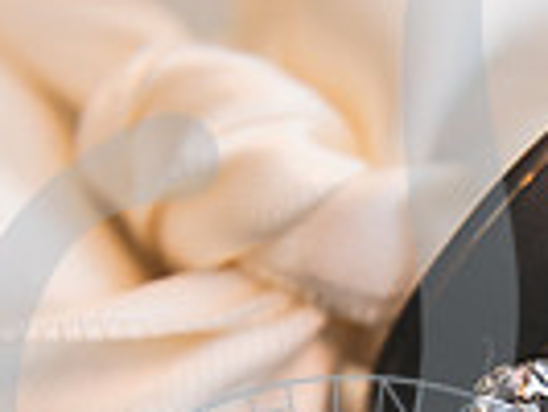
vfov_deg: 8.3
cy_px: 445
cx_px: 540
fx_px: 2836
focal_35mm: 179
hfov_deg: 10.9
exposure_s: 1/250
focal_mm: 55
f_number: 5.6
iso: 100
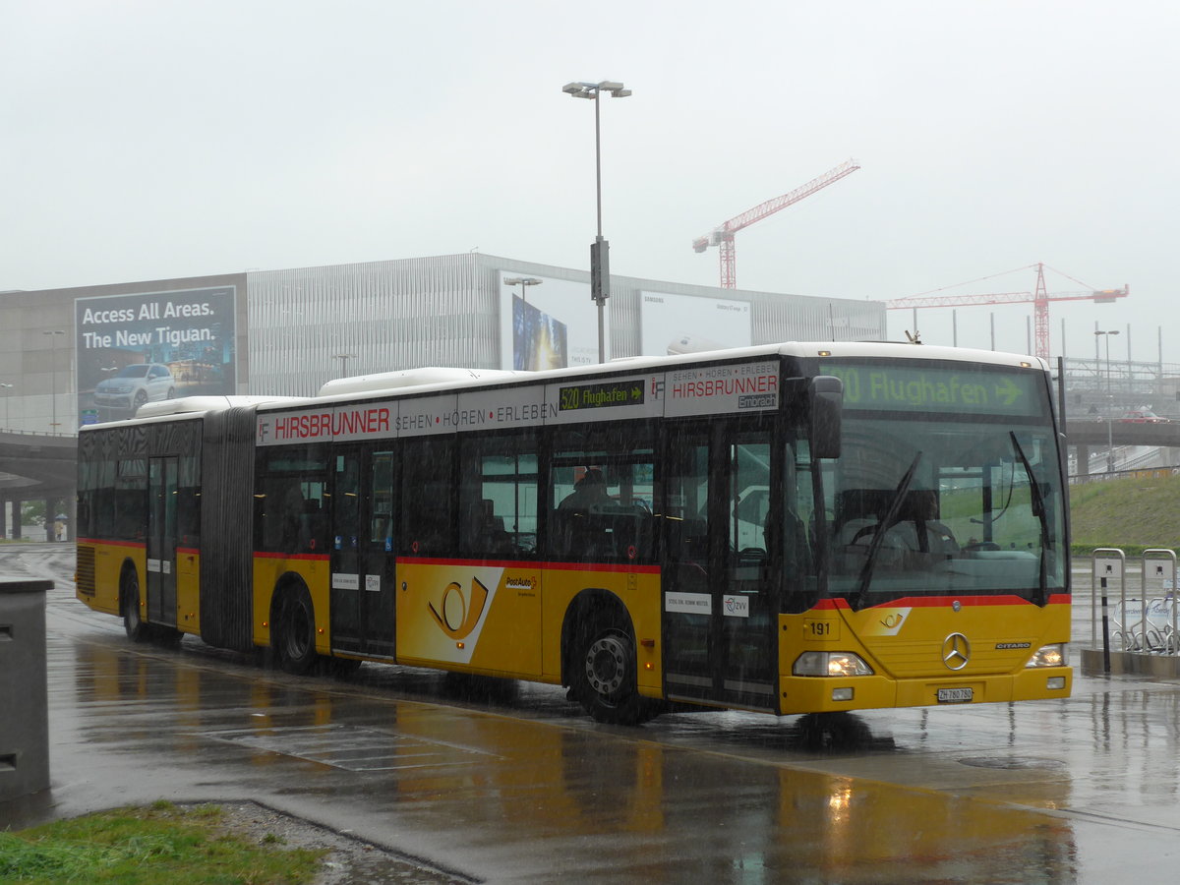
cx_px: 590
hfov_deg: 31.2
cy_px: 442
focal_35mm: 62
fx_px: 2113
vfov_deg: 23.7
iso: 160
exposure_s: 1/320
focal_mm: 12.7
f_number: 3.7
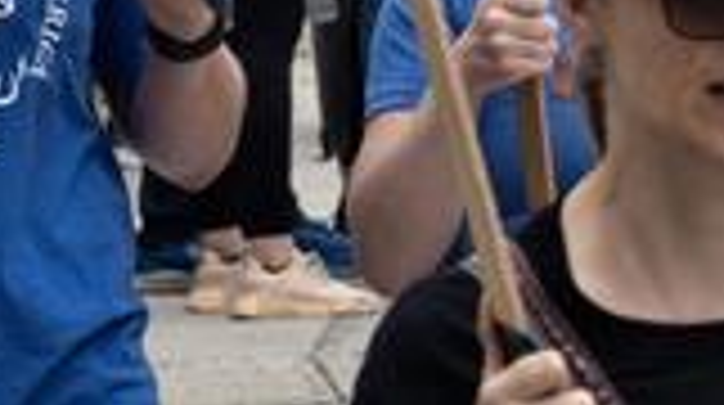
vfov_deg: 1.9
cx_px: 832
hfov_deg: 3.5
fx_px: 11904
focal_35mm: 621
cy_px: -358
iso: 1250
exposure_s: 1/500
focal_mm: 124.3
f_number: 11
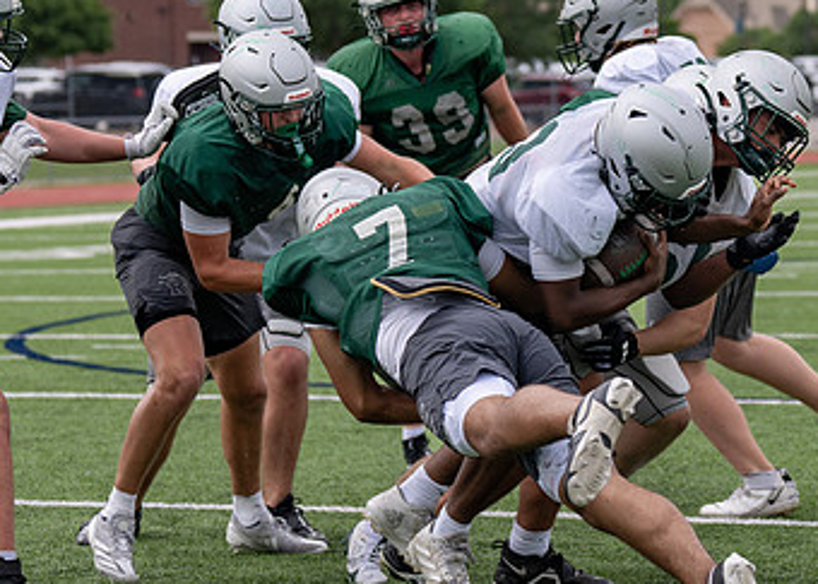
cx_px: 585
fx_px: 4043
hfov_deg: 11.5
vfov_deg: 8.3
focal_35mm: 174
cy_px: 271
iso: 125
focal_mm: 70
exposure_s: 1/2500
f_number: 2.8
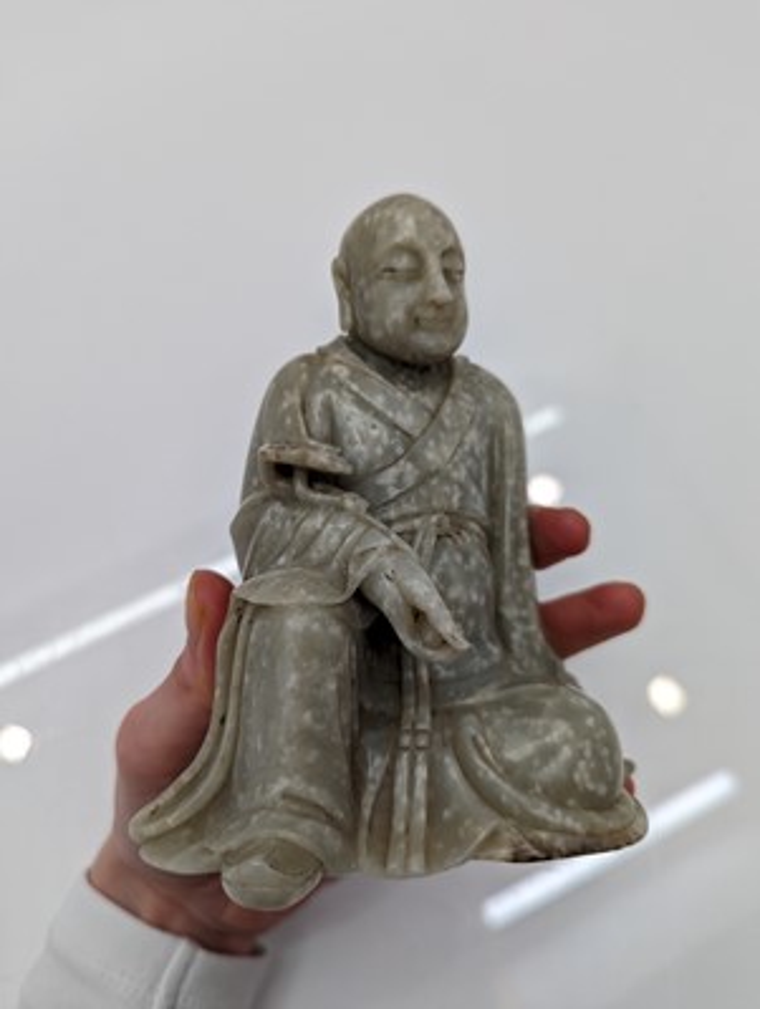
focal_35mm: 24
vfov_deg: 71.5
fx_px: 701
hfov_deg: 56.9
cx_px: 380
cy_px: 504
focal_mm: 6.81
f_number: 1.85
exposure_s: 1/82.2
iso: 46
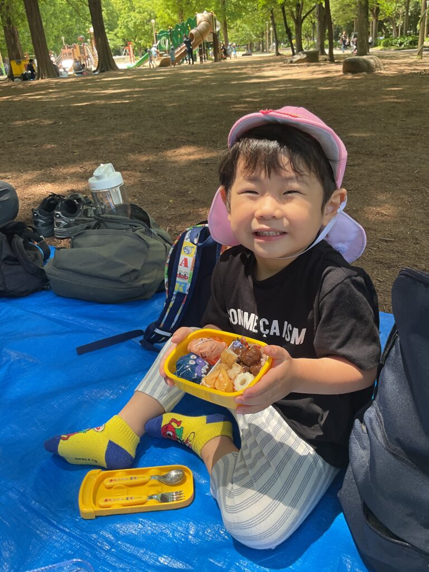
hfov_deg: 48.2
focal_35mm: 29
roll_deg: +4.6
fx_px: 479
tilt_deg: -25.8
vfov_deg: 61.7
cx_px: 214
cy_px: 286
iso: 16
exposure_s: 1/157
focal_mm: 3
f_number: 1.8
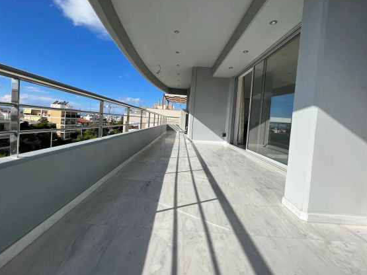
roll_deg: -4.5
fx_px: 159
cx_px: 181
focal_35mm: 15
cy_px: 129
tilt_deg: -3.9
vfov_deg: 81.6
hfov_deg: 98.2
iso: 32
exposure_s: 1/2950
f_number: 1.8
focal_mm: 1.57
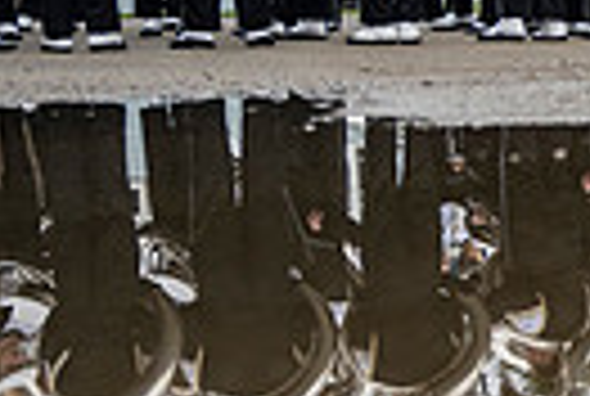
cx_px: 1013
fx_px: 1741
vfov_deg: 13.0
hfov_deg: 16.5
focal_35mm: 106
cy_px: 160
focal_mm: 24
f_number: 4
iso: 400
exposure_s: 1/800
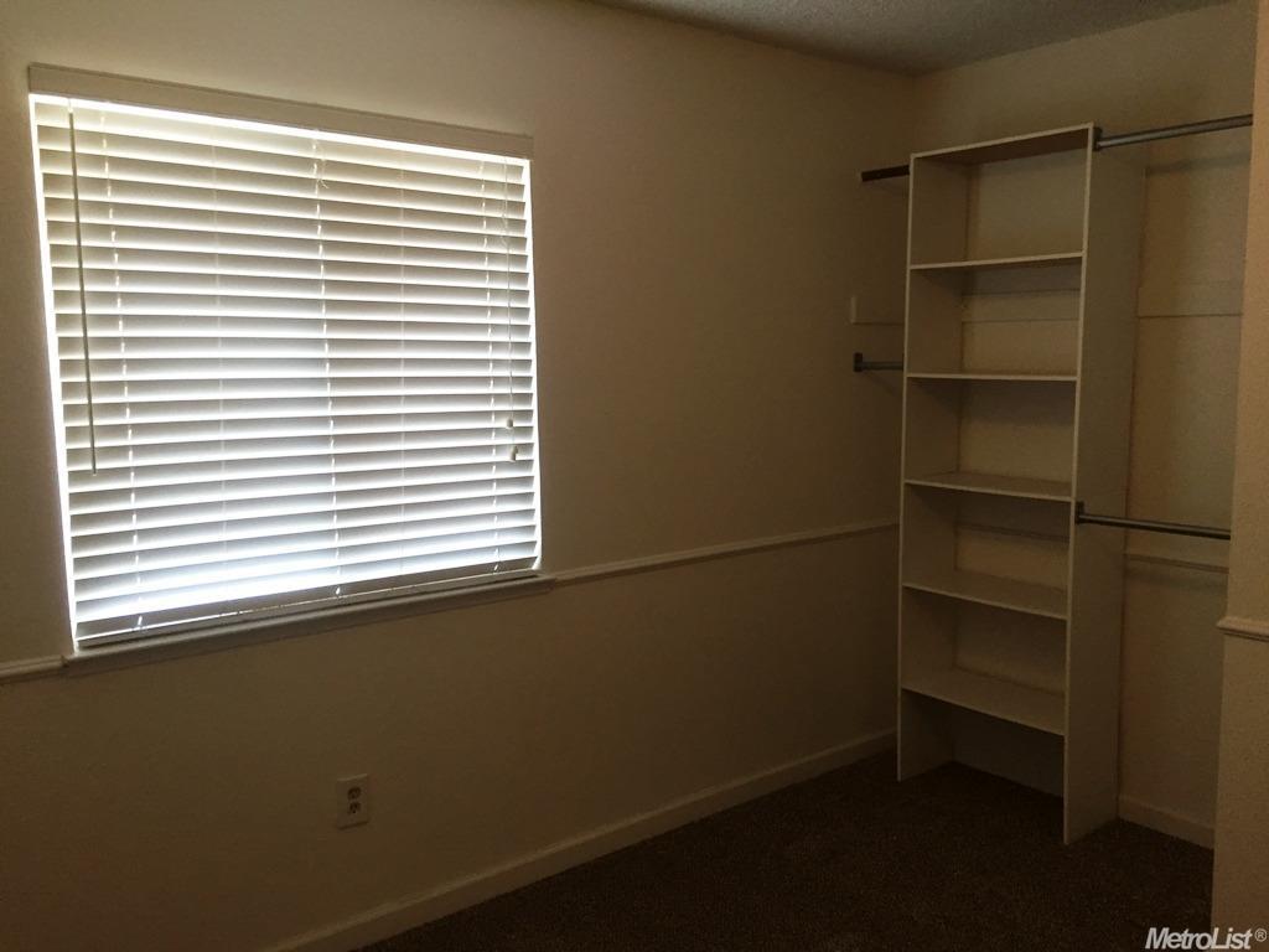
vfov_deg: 48.2
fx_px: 1063
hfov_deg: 61.7
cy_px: 476
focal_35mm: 29
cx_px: 634
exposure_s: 1/30
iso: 125
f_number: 2.2
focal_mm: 4.15
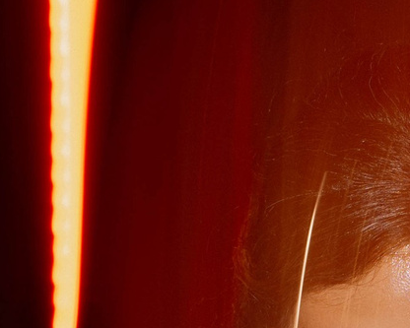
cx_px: 413
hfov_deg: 9.5
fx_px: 2452
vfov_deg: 7.5
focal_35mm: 202
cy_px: 524
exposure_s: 1/10
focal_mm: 35
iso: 50
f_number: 5
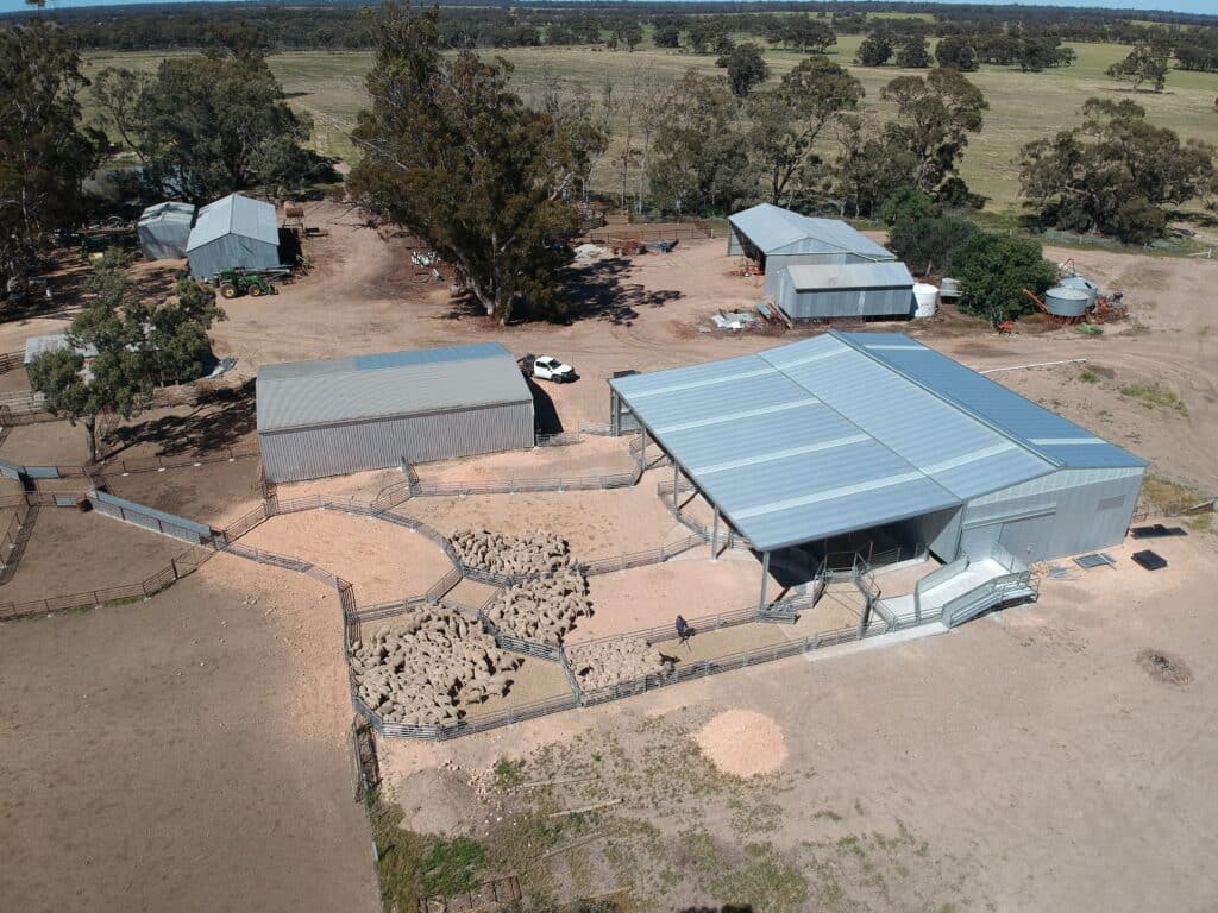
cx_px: 609
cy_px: 456
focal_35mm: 25
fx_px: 880
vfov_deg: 54.9
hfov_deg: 69.4
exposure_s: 1/1600
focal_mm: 4.49
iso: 101
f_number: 2.6
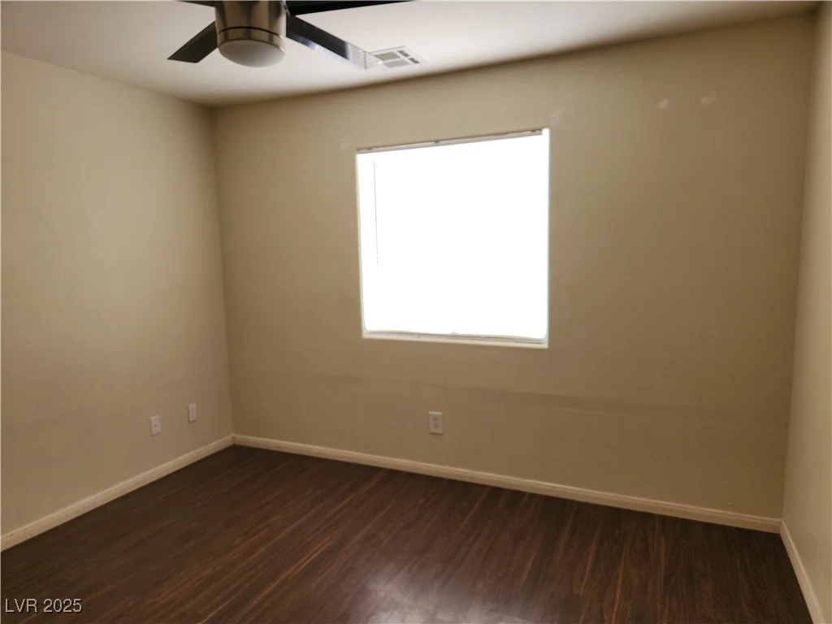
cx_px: 416
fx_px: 553
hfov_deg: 73.9
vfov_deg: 58.9
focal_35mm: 23
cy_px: 312
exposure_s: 1/60
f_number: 1.8
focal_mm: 5.4
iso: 32
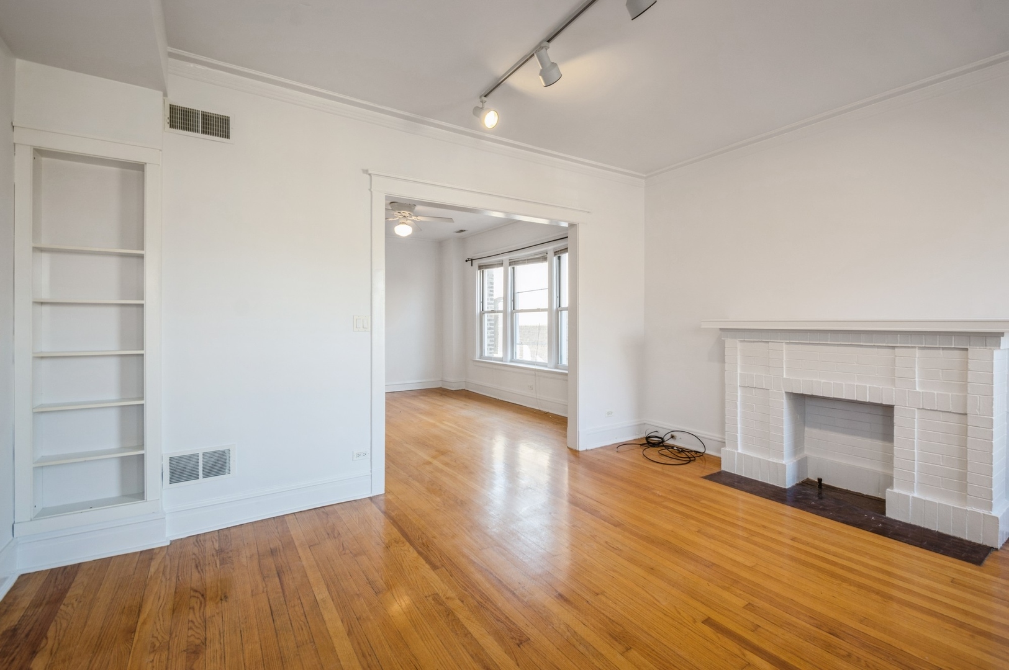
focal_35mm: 15
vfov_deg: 77.2
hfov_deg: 100.4
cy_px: 335
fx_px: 420
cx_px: 504
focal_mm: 10
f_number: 11
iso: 100
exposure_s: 1/4
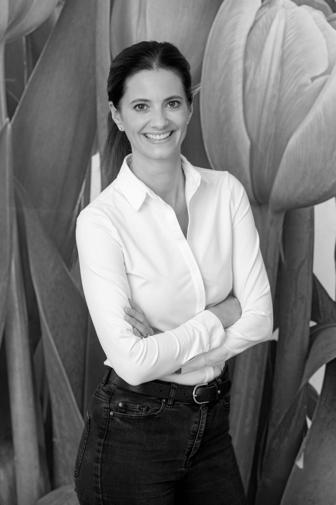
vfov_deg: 22.2
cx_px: 168
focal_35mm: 92
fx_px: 1290
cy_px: 252
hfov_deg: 14.8
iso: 160
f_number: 4.5
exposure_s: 1/125
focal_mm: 92
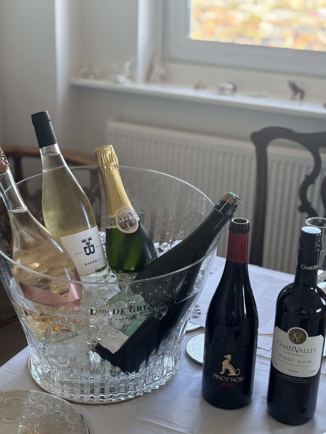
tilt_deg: -20.6
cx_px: 163
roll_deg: -2.3
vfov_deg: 36.8
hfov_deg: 28.0
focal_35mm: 52
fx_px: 653
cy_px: 217
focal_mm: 5.96
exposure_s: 1/80
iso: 50
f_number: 1.6
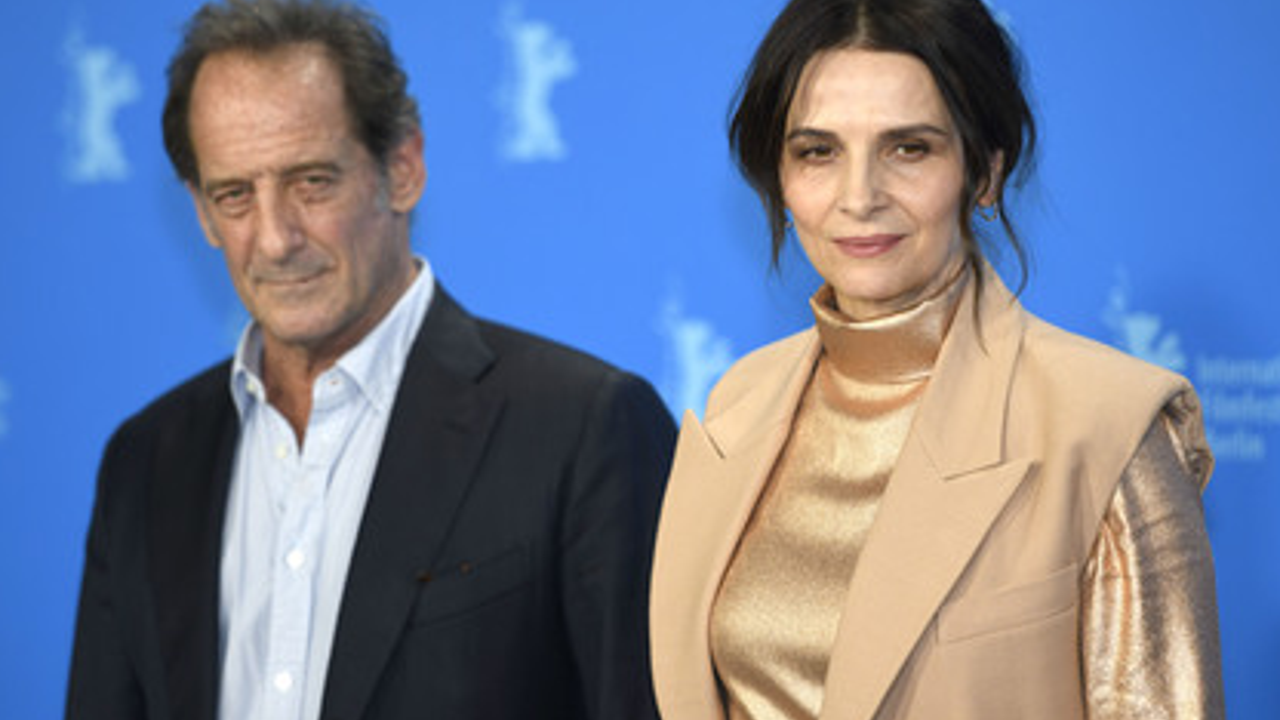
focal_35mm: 210
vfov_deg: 5.8
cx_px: 632
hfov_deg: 10.3
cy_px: 378
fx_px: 7128
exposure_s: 1/400
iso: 800
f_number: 2.8
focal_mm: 185
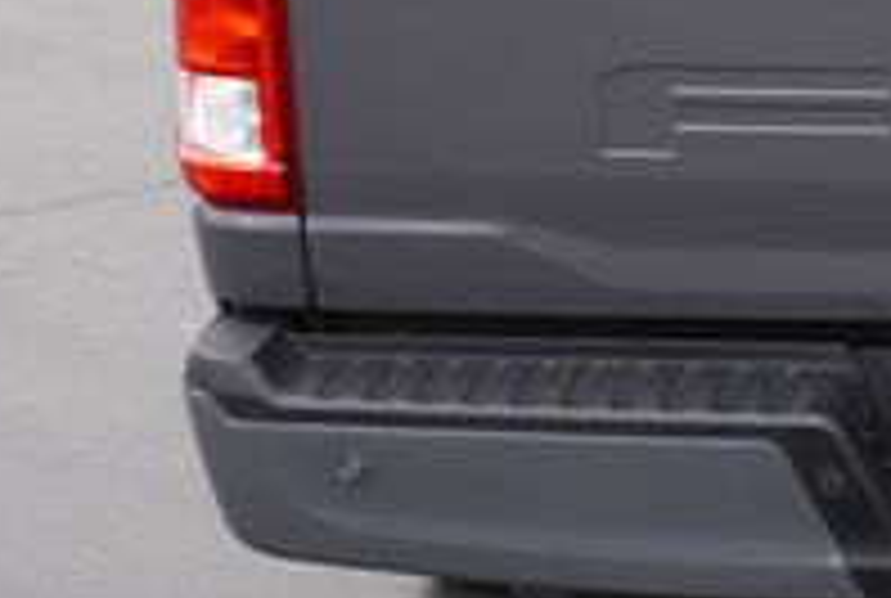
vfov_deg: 13.4
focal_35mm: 102
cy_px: 27
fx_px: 2521
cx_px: 1152
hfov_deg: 18.7
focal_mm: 21
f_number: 6.3
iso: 100
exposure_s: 1/100
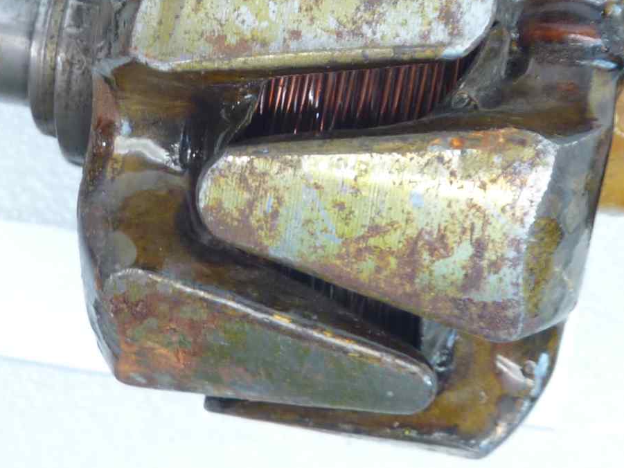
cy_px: 57
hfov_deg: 27.3
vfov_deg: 20.4
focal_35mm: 71
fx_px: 1280
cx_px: 391
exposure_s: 1/8
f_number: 3.3
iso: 80
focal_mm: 4.1
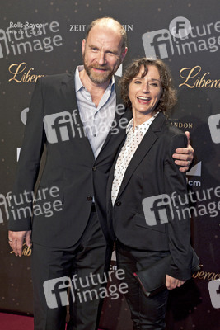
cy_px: 165
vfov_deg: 28.8
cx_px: 110
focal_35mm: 70
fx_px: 641
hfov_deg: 19.5
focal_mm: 70
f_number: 5.6
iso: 1250
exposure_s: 1/125
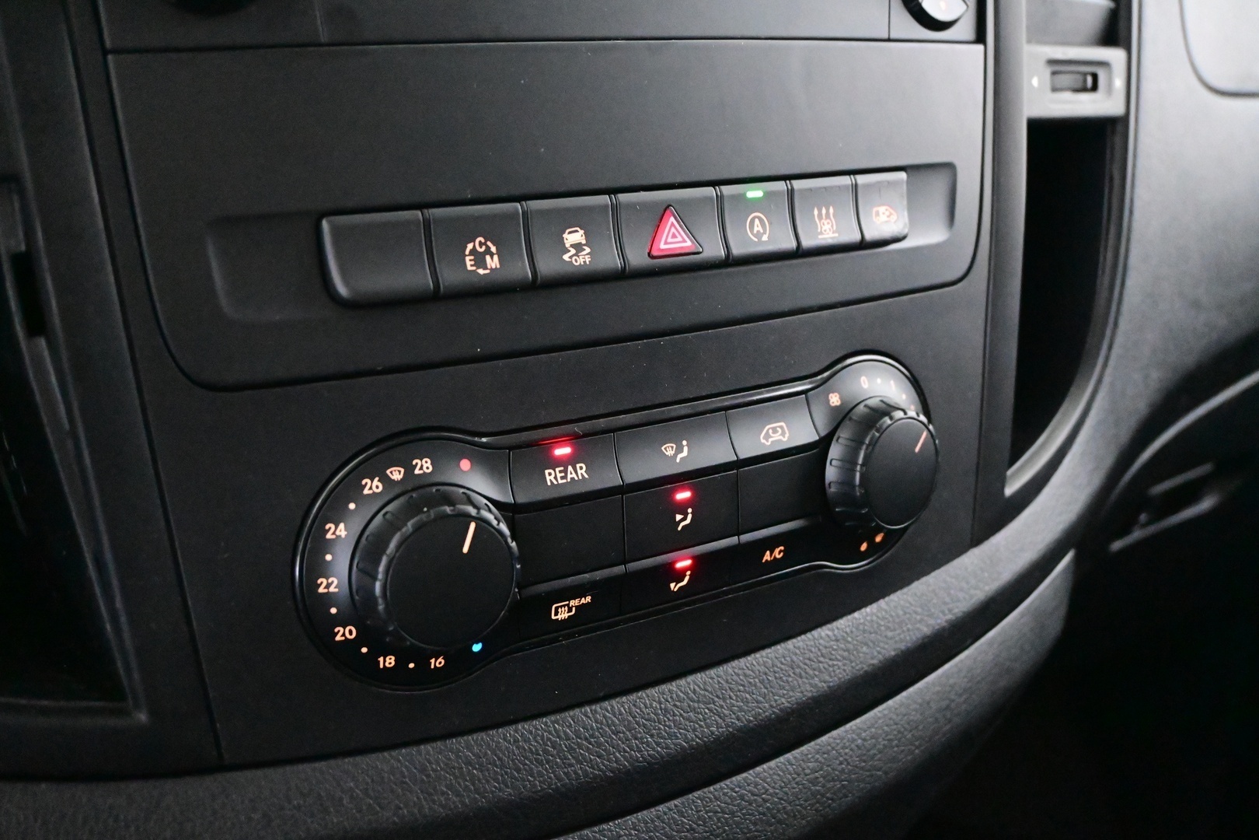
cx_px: 630
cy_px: 420
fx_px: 1311
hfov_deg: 51.3
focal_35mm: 38
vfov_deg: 35.5
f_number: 4.2
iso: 16000
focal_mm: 25
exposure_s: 1/40
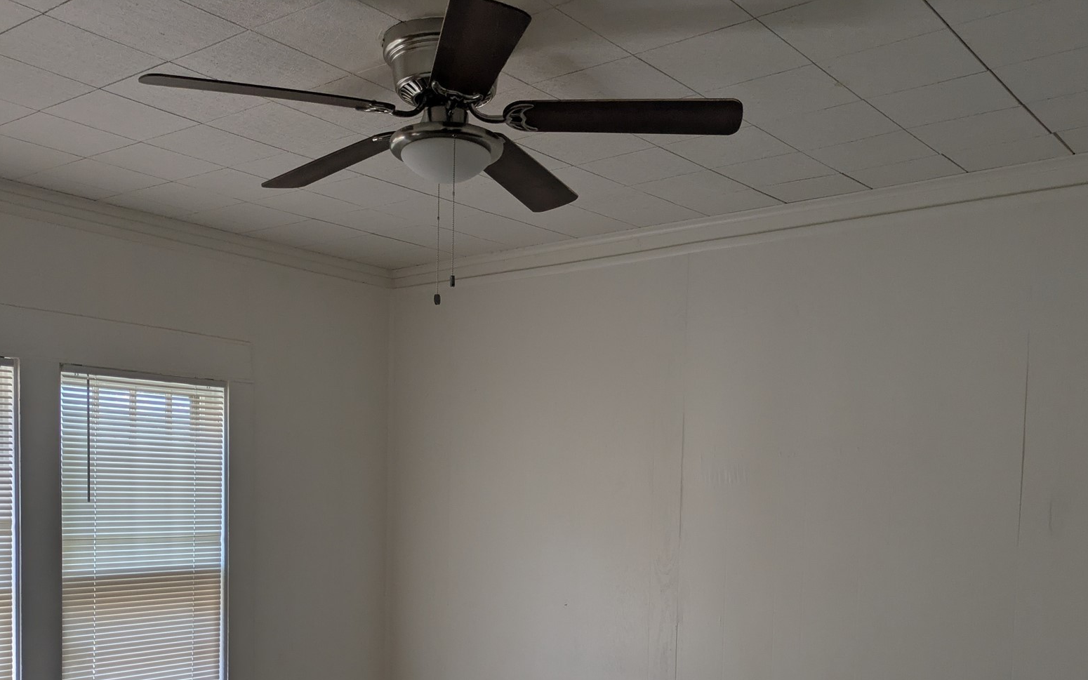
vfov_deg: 35.2
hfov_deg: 55.3
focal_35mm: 35
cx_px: 524
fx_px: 1038
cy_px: 537
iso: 69
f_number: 1.89
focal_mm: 5.43
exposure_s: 1/120
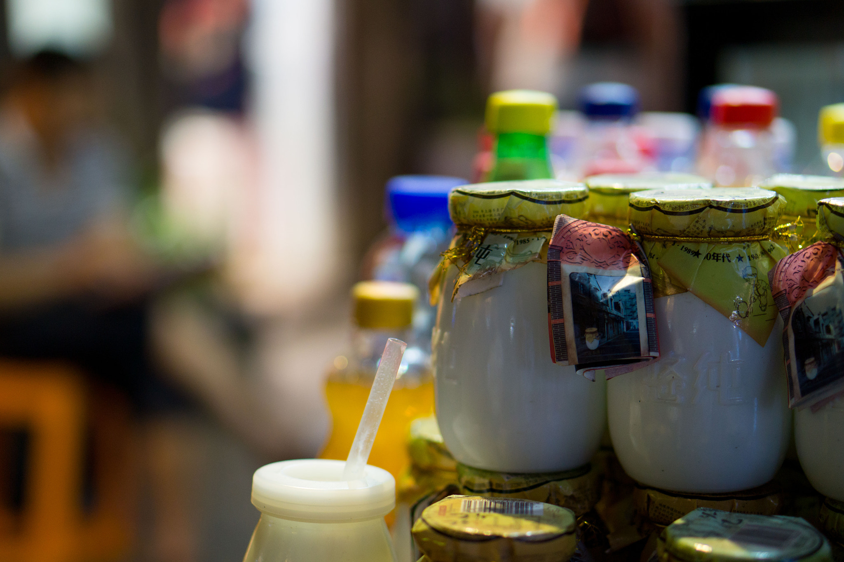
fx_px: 1757
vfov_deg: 18.2
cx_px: 422
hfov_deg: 27.0
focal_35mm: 75
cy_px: 281
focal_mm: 50
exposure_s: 1/80
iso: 500
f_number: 1.8
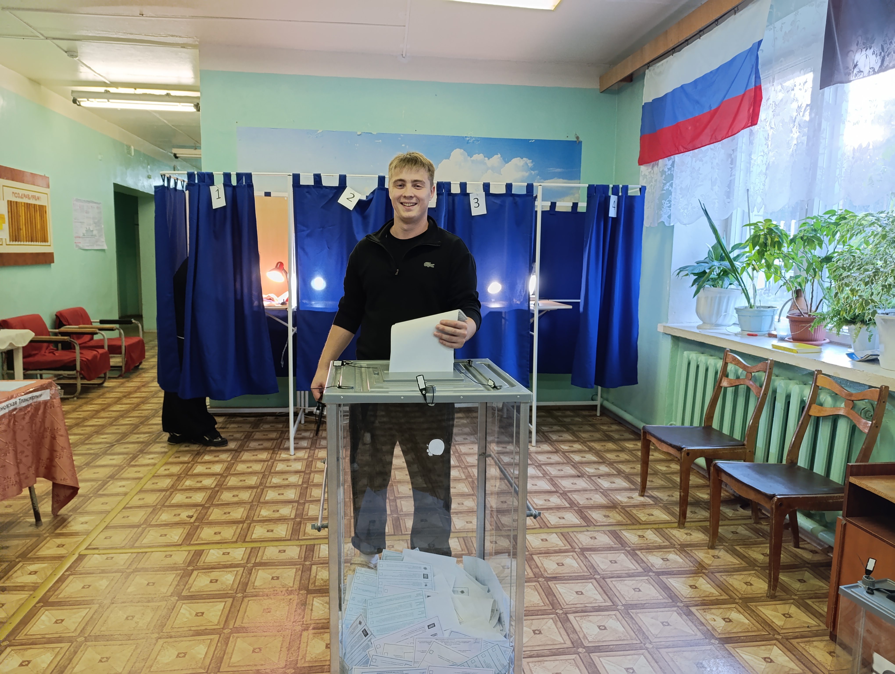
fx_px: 596
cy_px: 337
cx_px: 448
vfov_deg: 59.0
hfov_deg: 73.8
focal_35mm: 23
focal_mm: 6.14
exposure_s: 1/50
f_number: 1.65
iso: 1250
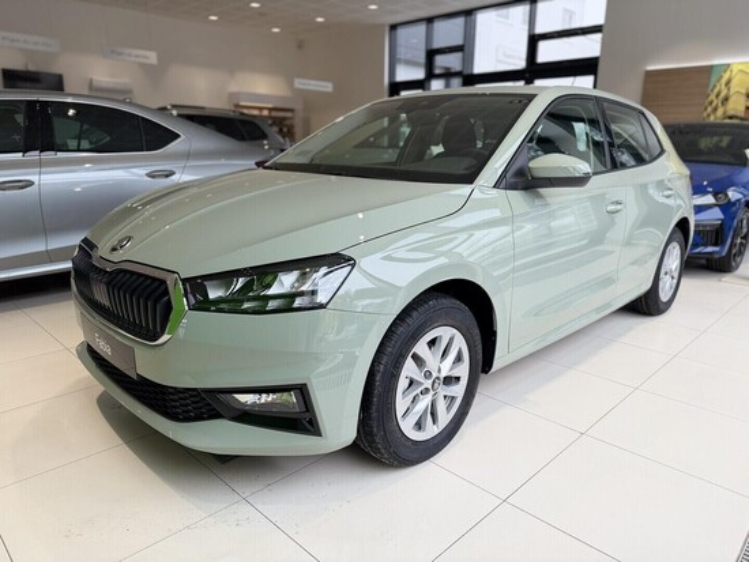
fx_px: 520
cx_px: 374
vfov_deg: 56.9
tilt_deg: -14.5
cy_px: 281
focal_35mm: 24
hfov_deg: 71.6
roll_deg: -0.7
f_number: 1.78
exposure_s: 1/291
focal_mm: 6.76
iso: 64
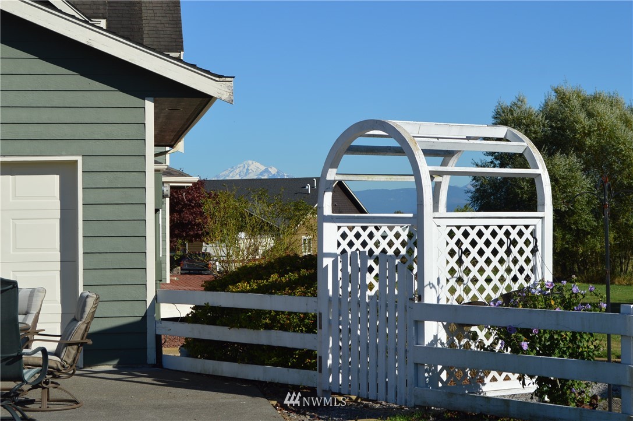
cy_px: 210
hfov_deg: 24.6
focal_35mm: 82
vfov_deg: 16.5
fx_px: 1449
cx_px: 316
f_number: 9
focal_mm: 55
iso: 100
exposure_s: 1/320
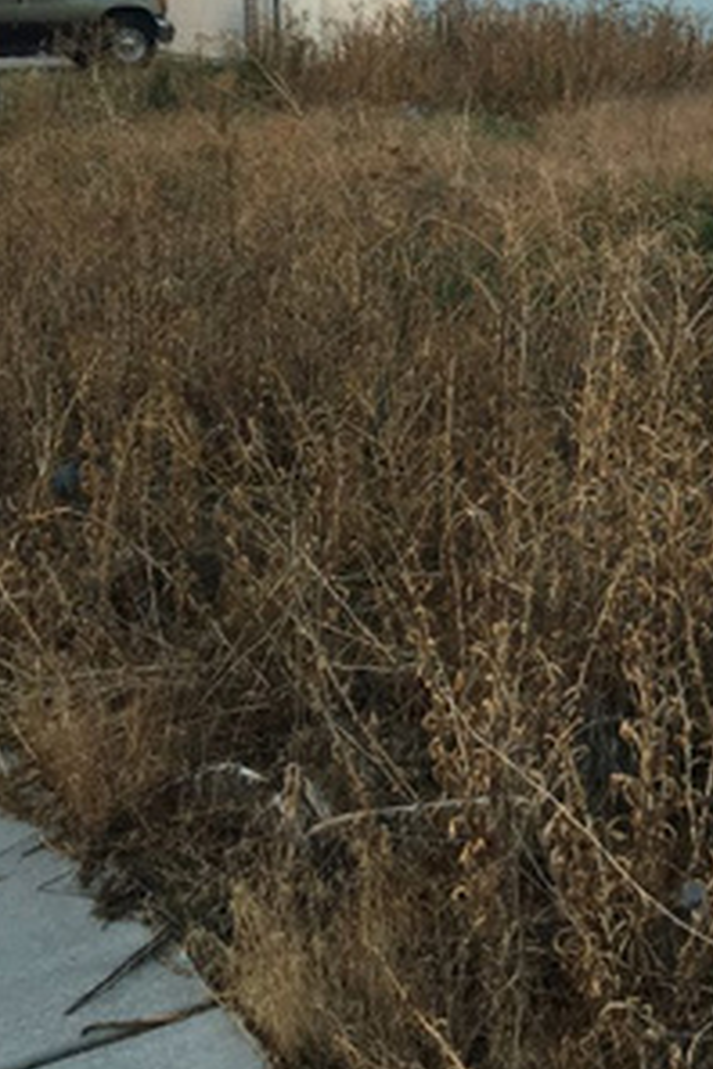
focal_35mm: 65
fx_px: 1931
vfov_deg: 30.3
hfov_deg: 19.9
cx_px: 796
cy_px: 227
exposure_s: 1/120
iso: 40
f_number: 2.2
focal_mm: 4.15
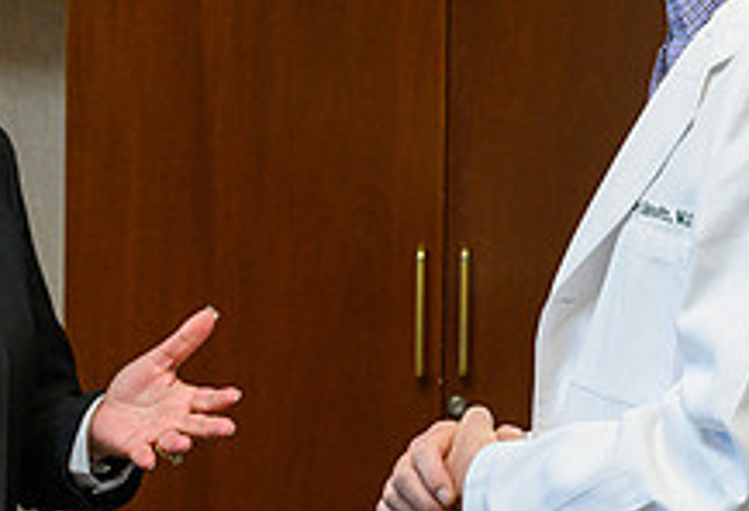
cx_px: 315
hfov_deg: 16.0
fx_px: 2661
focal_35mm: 127
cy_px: 209
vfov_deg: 11.0
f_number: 4.5
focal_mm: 43
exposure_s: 1/100
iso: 1000
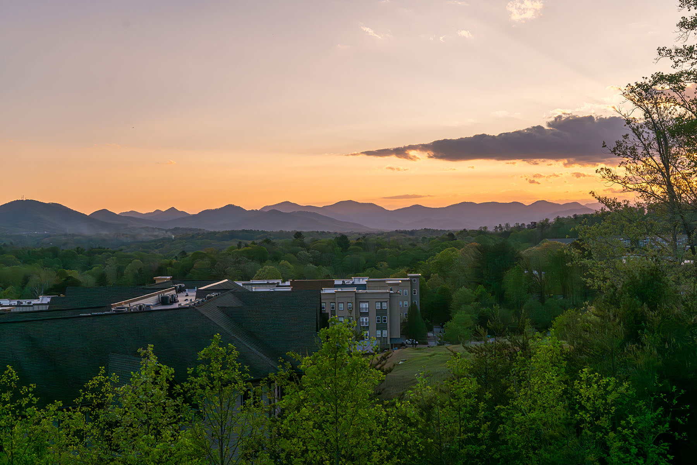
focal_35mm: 46
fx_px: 891
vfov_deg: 29.2
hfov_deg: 42.7
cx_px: 348
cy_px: 232
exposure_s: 1/3200
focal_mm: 46
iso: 400
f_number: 5.6
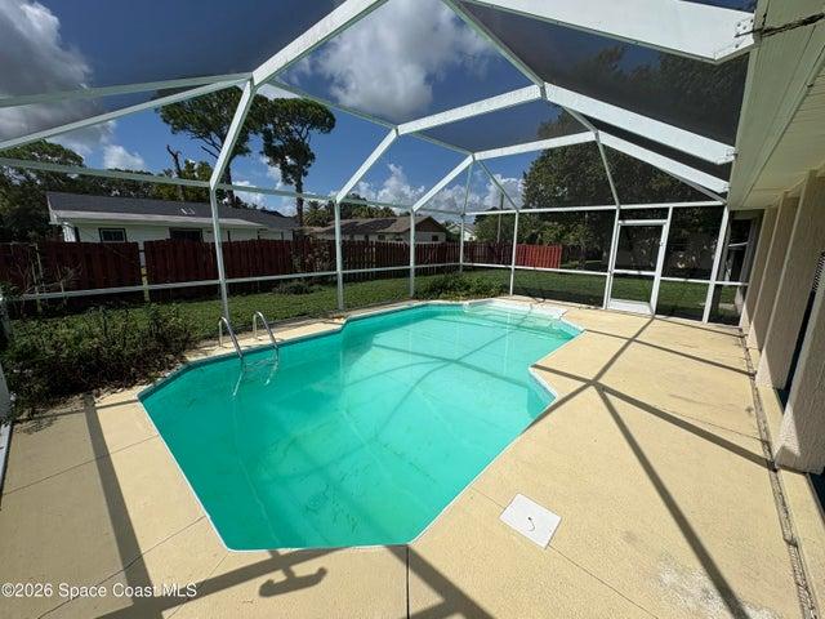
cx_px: 412
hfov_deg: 102.1
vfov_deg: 85.7
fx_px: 334
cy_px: 310
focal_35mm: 14
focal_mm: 2.22
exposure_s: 1/2874
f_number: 2.2
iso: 50
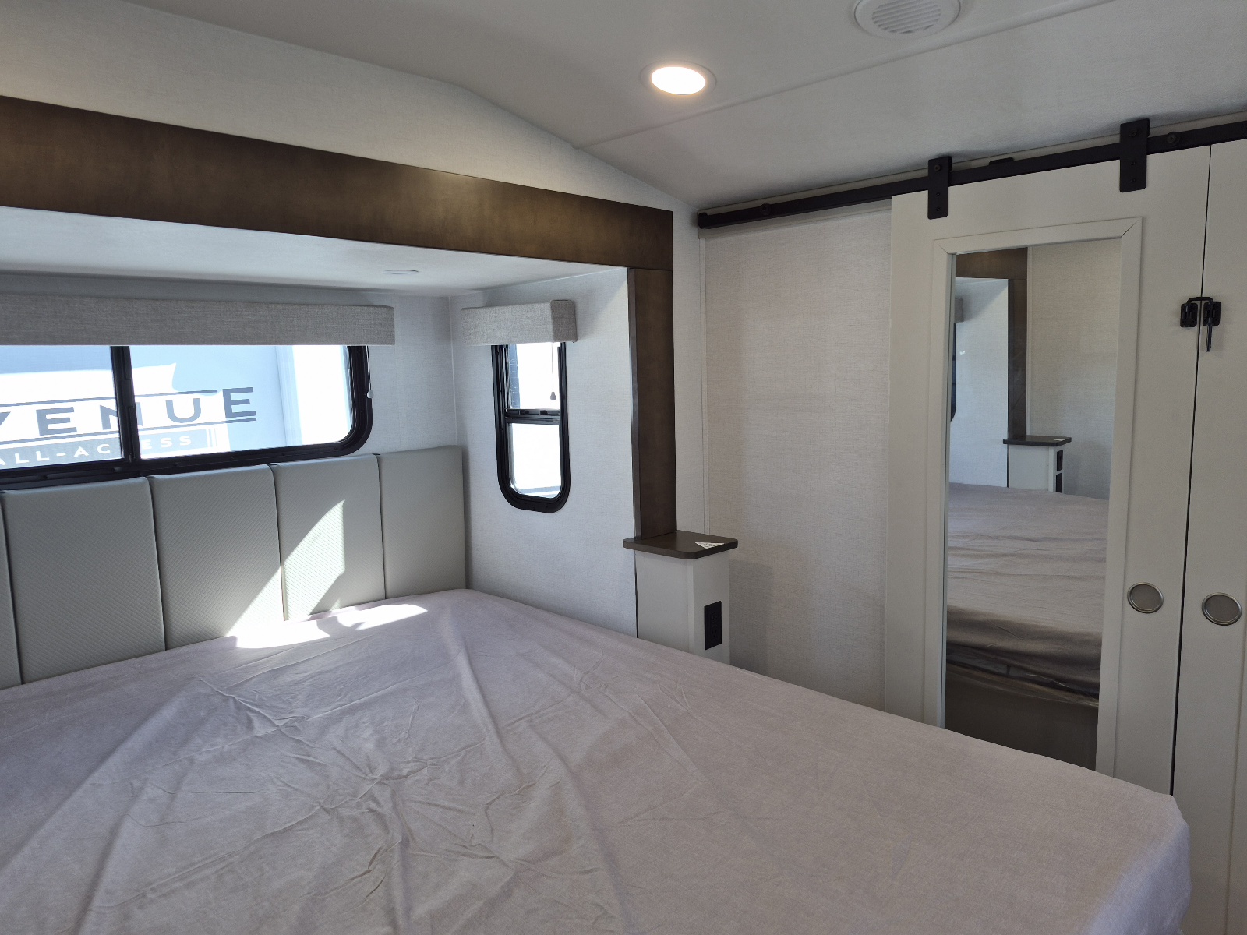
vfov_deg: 58.9
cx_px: 624
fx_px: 829
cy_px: 468
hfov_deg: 73.9
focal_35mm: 23
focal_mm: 5.4
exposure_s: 1/92.6
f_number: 1.8
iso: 32
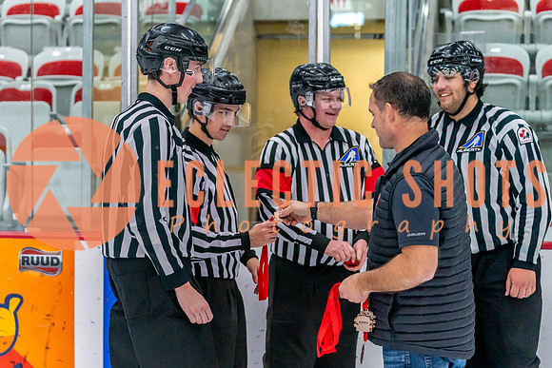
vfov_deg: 16.8
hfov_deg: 24.9
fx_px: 1249
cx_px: 231
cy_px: 184
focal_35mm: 81
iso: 3200
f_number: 2.8
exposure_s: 1/1250
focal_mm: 70
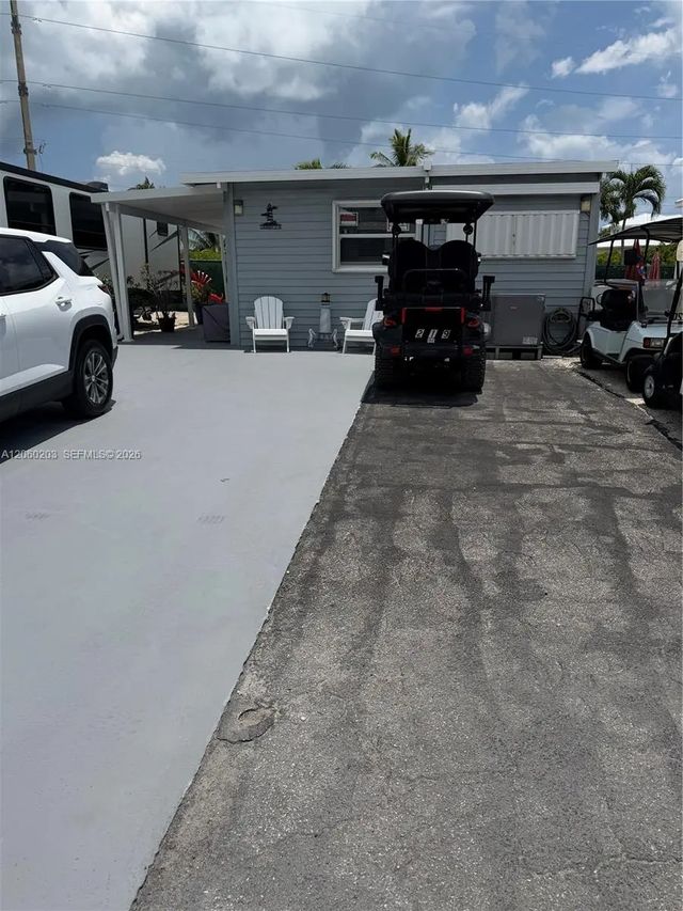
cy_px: 456
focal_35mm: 24
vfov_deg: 71.6
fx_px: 631
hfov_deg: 56.8
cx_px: 342
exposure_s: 1/9091
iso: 80
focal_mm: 6.76
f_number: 1.78
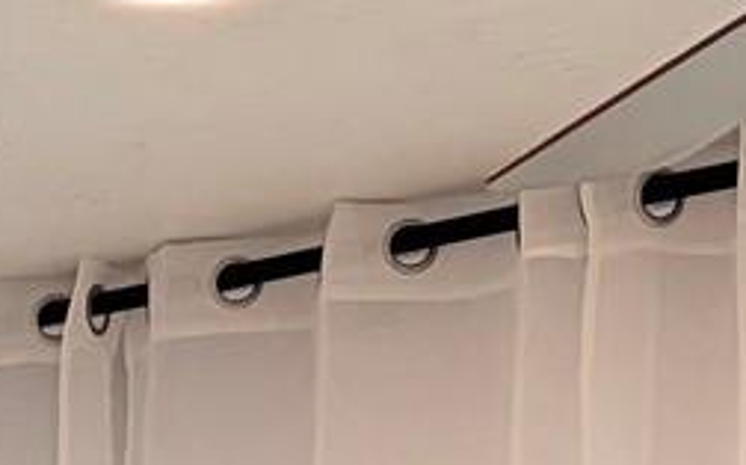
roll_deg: -0.1
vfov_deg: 7.0
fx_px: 3555
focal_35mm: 175
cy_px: 1208
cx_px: -636
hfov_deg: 11.1
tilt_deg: -1.5
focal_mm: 5.96
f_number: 1.6
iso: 100
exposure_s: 1/120
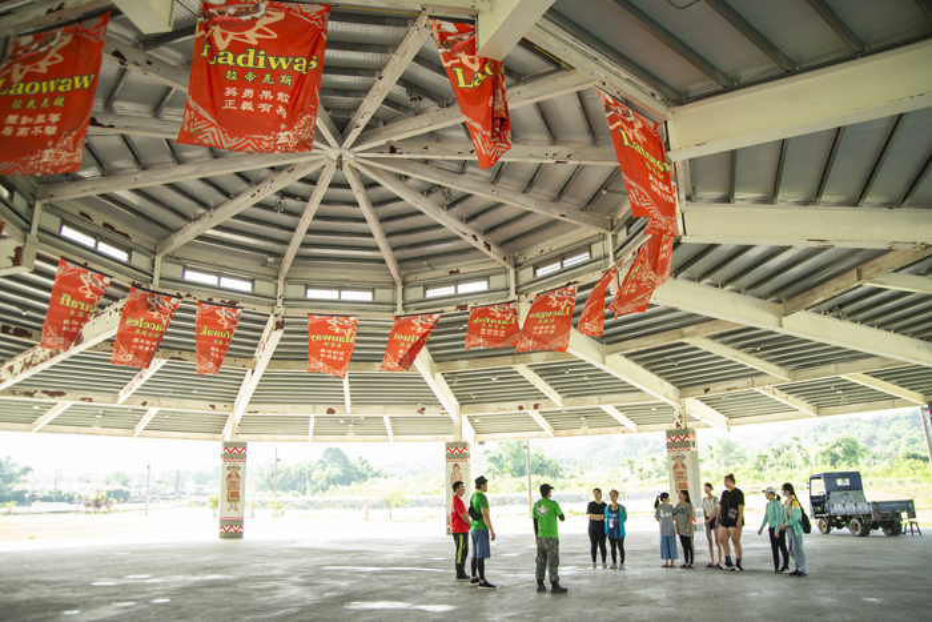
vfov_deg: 53.2
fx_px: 621
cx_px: 466
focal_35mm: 24
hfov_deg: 73.7
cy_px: 311
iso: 320
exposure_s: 1/100
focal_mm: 24
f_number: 4.5
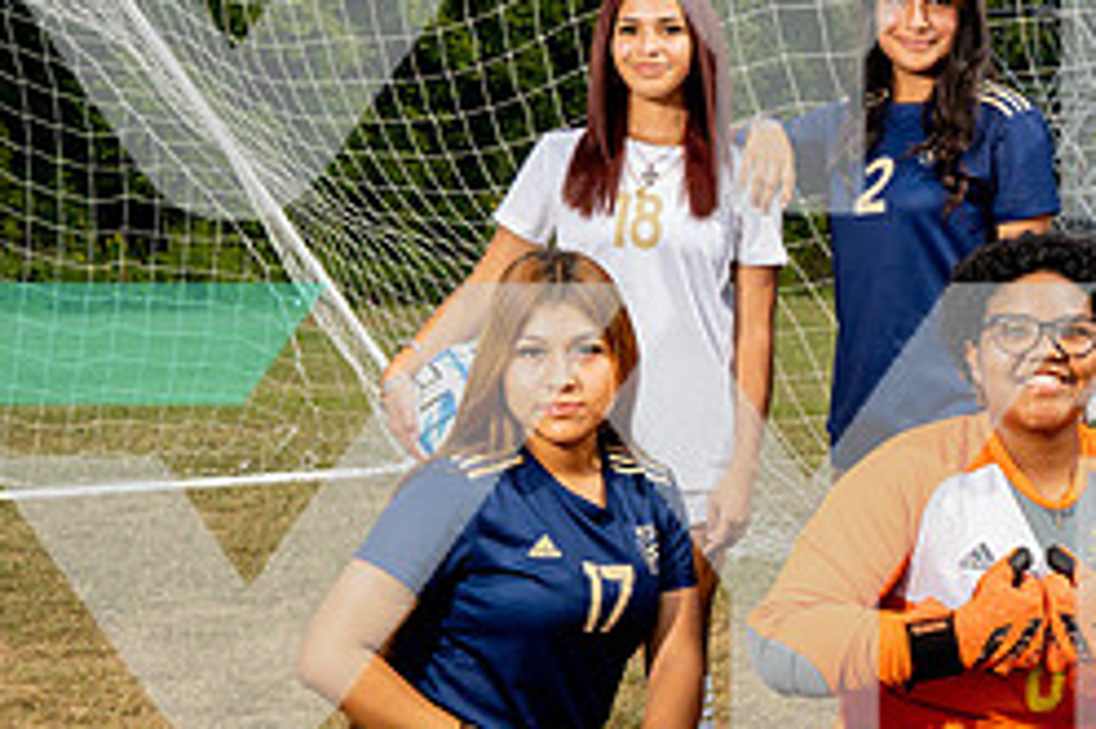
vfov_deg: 16.6
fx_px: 2495
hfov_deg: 24.1
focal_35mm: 82
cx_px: 990
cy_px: 519
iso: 100
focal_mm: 35
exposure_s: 1/250
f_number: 8
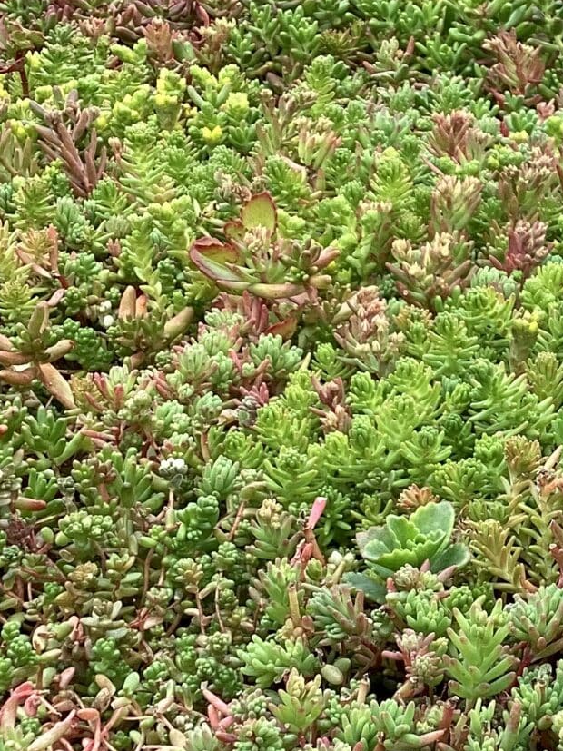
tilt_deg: -27.4
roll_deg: +3.8
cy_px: 500
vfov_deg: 20.4
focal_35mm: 96
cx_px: 559
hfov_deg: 15.1
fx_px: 2082
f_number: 2.4
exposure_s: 1/342
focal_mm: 3.3
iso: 25
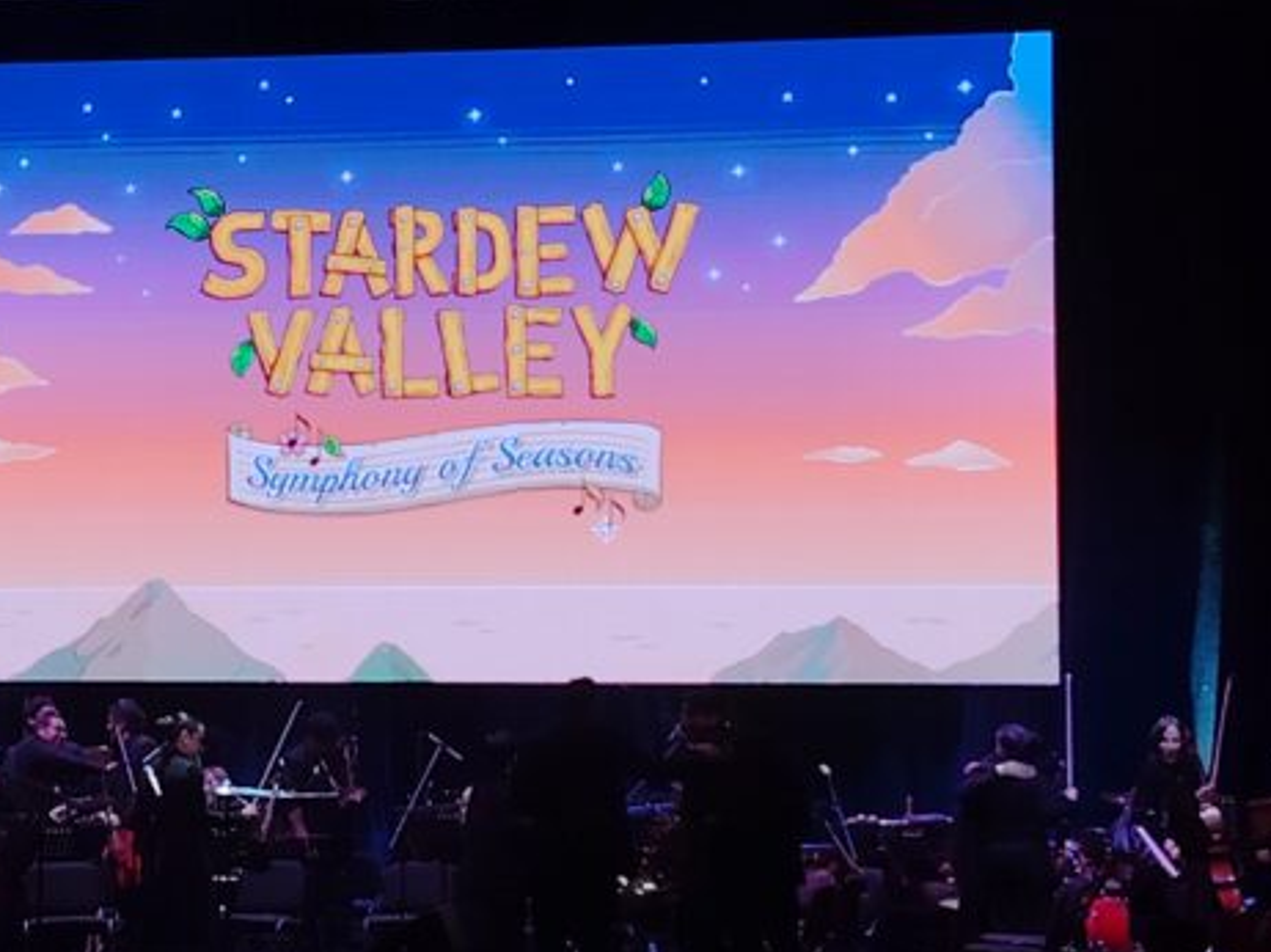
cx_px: 363
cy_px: 435
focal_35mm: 102
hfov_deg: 19.2
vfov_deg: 14.5
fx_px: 3743
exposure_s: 1/100
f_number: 1.75
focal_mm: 5.25
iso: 169
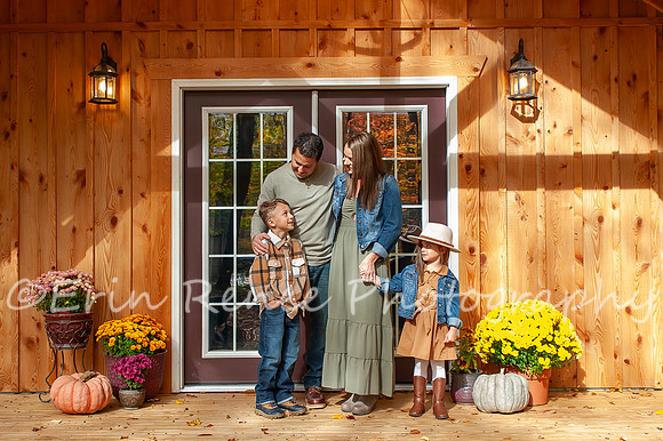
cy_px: 207
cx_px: 337
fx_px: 795
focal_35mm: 43
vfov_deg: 31.0
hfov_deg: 45.3
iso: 500
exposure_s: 1/160
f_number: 5.6
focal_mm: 24
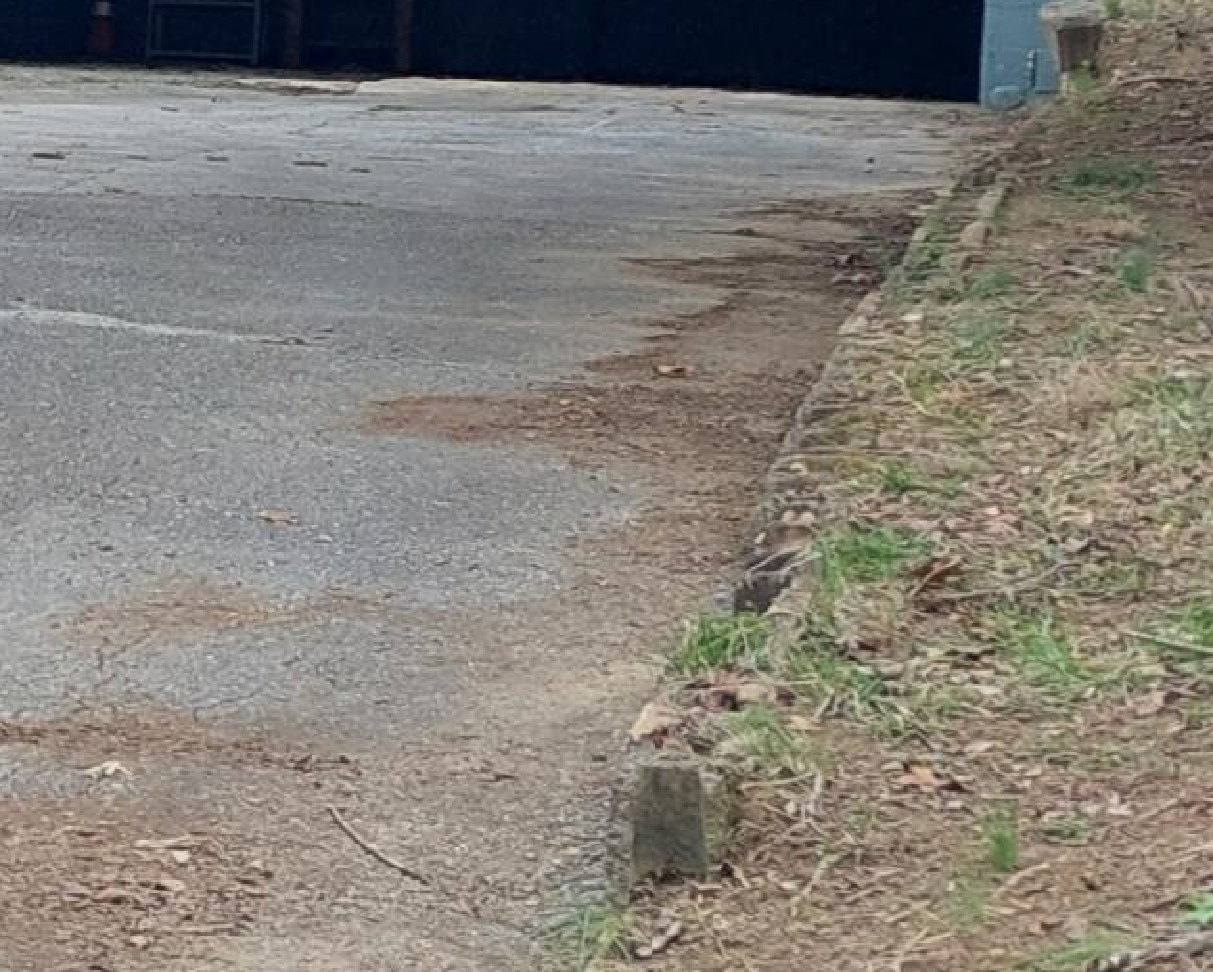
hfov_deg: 13.8
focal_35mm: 111
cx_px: -1426
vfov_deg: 13.8
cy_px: 242
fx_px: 3987
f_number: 1.8
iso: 40
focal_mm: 5.23
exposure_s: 1/176
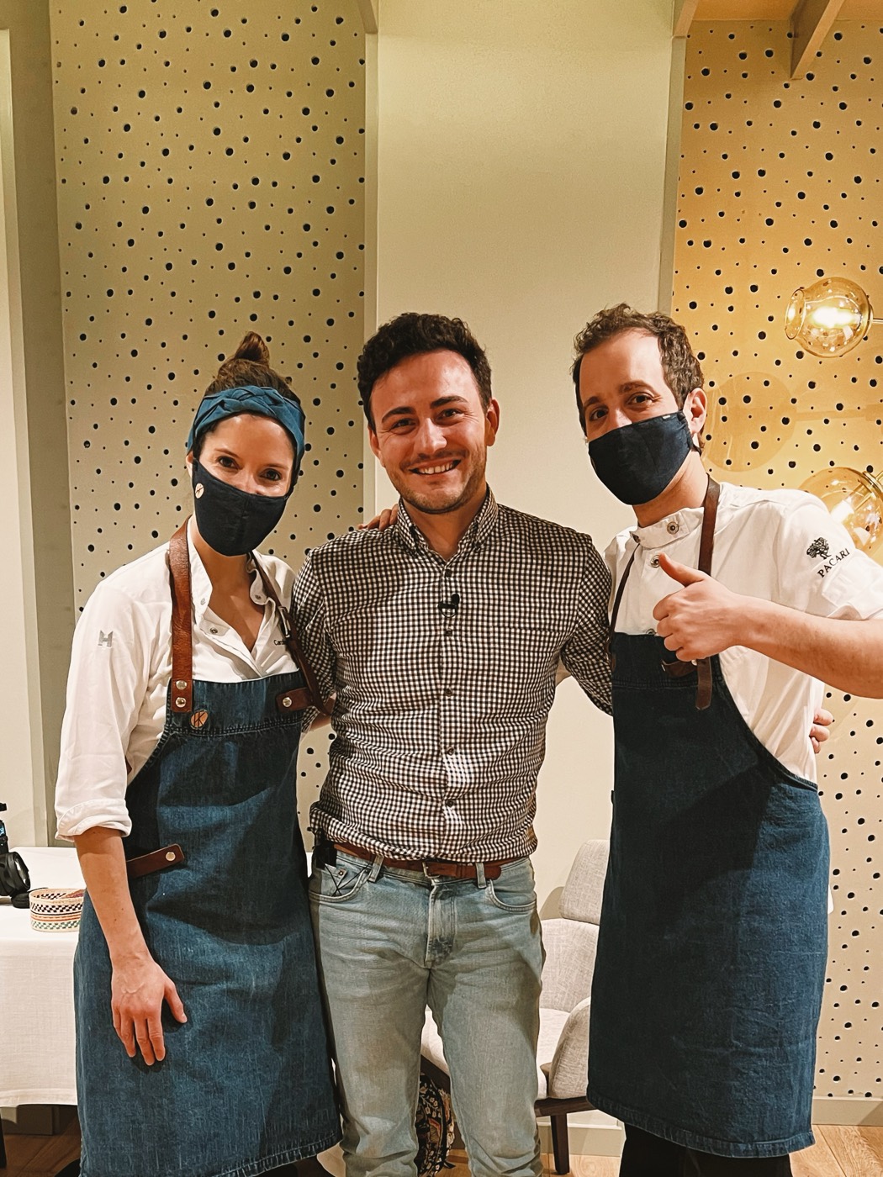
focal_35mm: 26
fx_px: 884
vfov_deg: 67.3
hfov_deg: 53.1
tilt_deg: -11.1
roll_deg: -0.7
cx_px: 442
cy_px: 588
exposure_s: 1/50
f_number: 1.5
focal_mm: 5.7
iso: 250
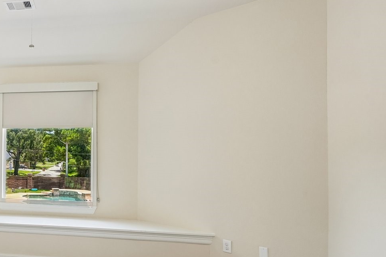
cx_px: 2
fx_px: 364
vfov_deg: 38.8
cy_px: 147
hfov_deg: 46.8
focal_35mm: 34
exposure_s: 1/30
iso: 400
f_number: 8
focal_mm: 16
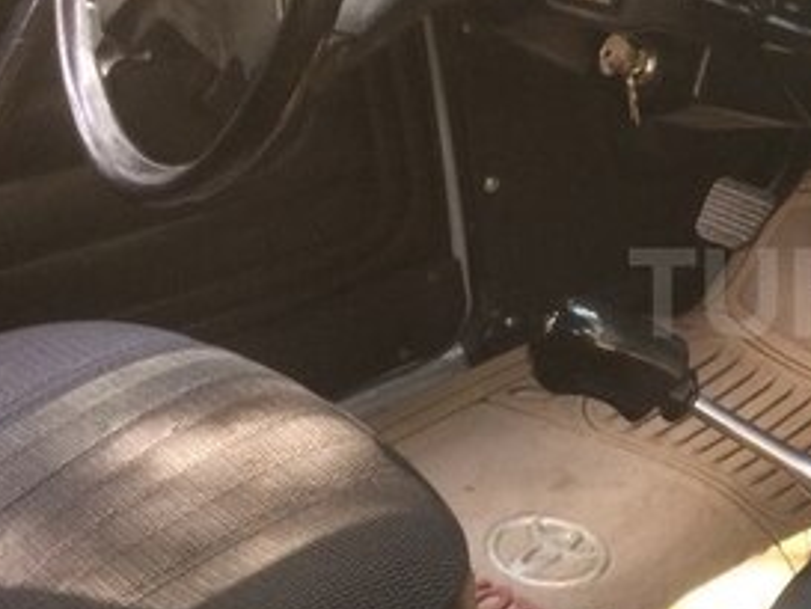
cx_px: 933
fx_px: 1641
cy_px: 293
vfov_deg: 21.0
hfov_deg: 25.4
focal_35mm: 70
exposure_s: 1/33
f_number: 2.2
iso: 64
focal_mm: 4.15
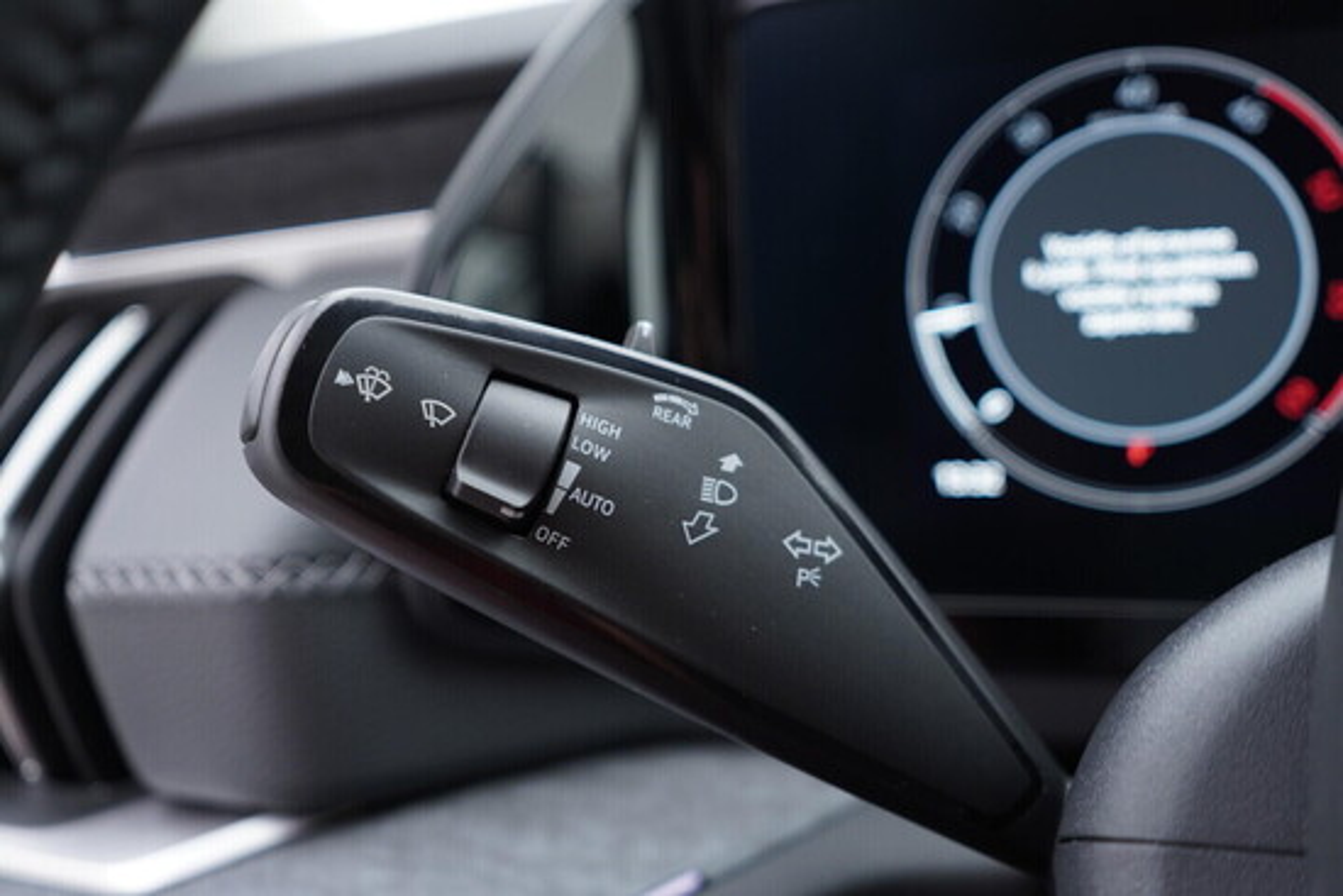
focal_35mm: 36
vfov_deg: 36.9
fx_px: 1343
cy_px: 448
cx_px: 672
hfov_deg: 53.1
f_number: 2.8
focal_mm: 24
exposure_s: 1/40
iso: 200
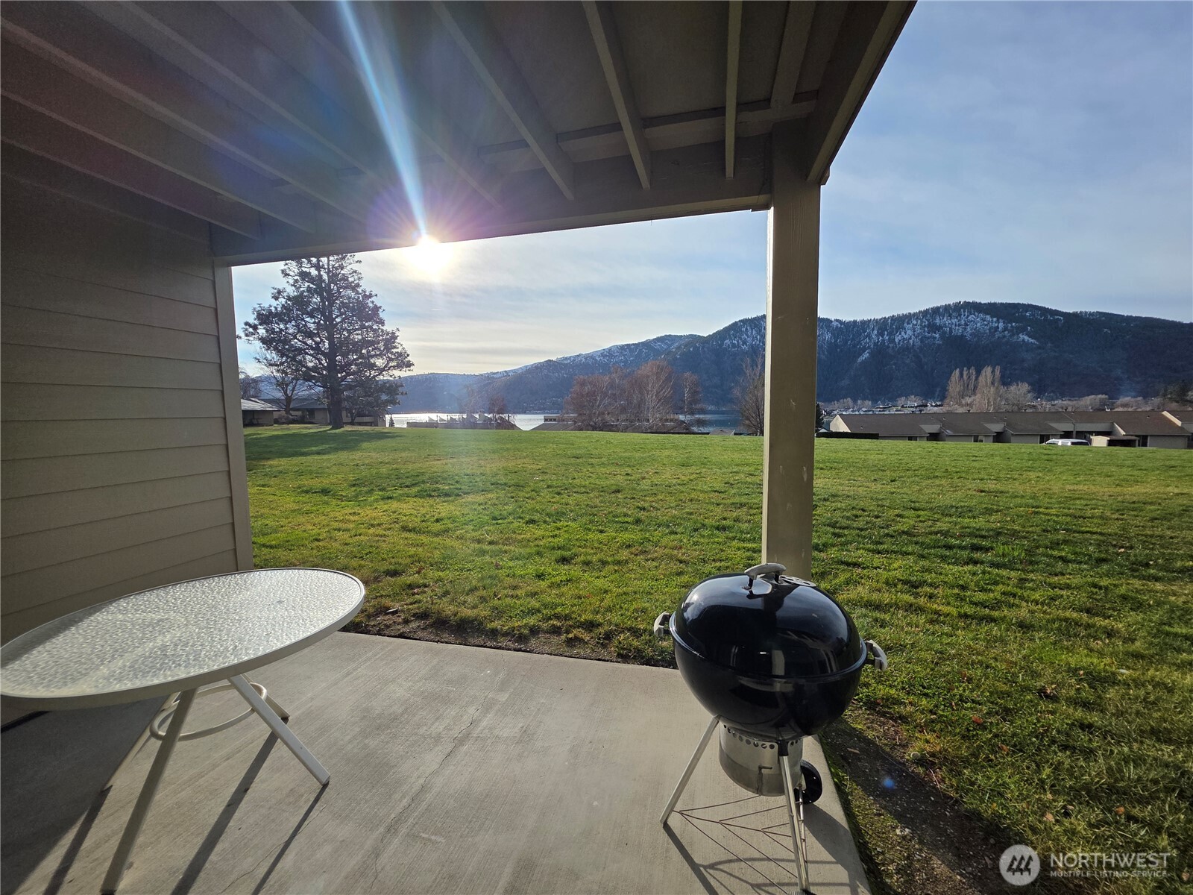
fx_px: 448
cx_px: 596
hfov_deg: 106.2
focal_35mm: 13
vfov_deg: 89.9
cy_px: 448
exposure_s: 1/3026
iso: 40
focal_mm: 2.2
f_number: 1.9
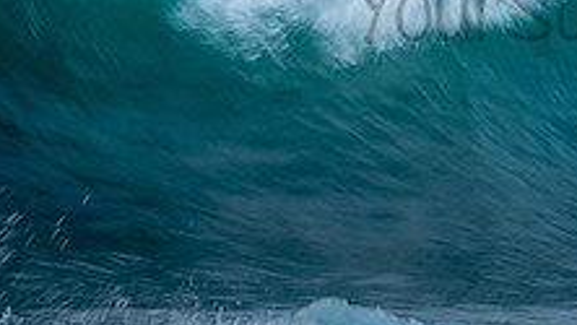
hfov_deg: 1.1
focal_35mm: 2049
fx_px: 31357
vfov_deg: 0.6
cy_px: -20
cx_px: 621
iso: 100
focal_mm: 500
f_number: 13
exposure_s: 1/20
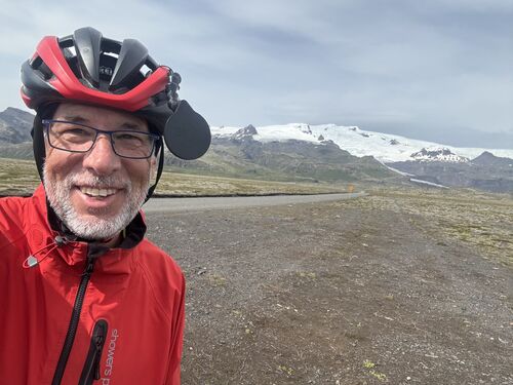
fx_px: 341
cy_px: 192
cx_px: 256
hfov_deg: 73.9
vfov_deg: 58.9
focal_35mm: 23
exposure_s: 1/1125
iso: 25
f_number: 1.9
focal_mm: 2.69
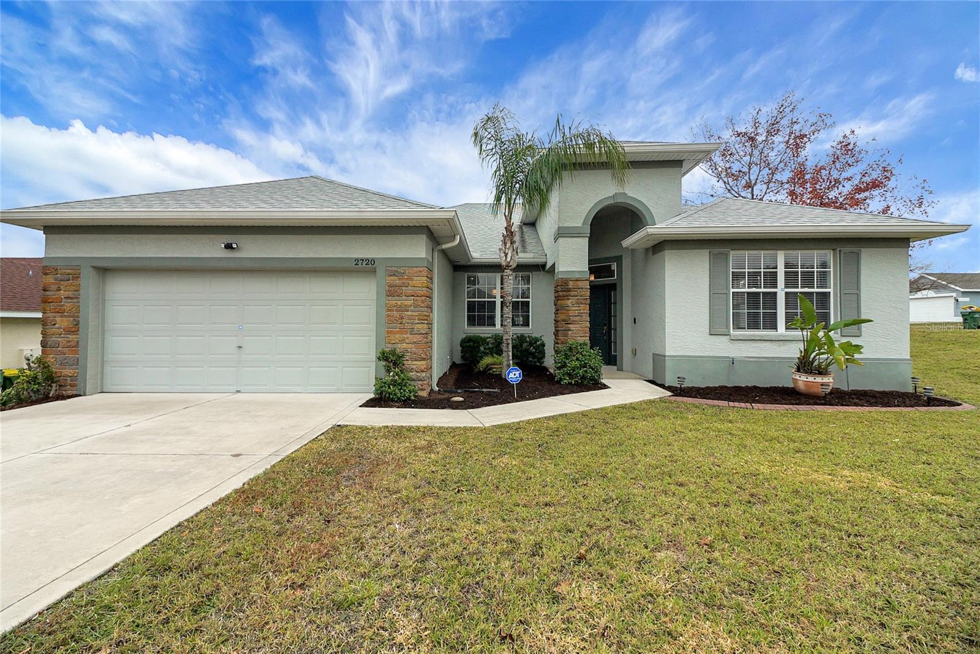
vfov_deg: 77.3
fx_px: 408
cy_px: 327
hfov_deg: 100.4
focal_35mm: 15
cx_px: 490
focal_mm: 10
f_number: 8
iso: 200
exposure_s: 1/320
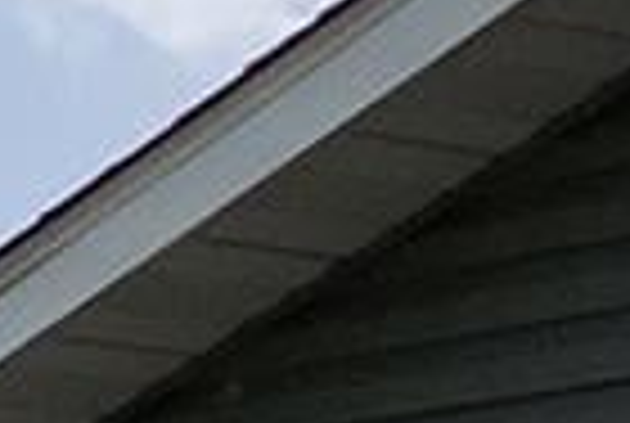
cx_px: -1629
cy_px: 968
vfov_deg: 5.7
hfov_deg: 7.2
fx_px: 4121
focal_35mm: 235
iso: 25
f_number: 2.4
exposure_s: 1/2262
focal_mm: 3.3
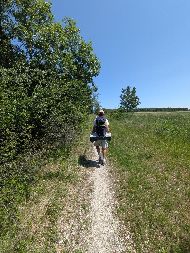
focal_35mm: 14
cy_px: 126
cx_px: 95
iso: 52
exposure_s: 1/1631
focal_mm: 1.85
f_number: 2.2
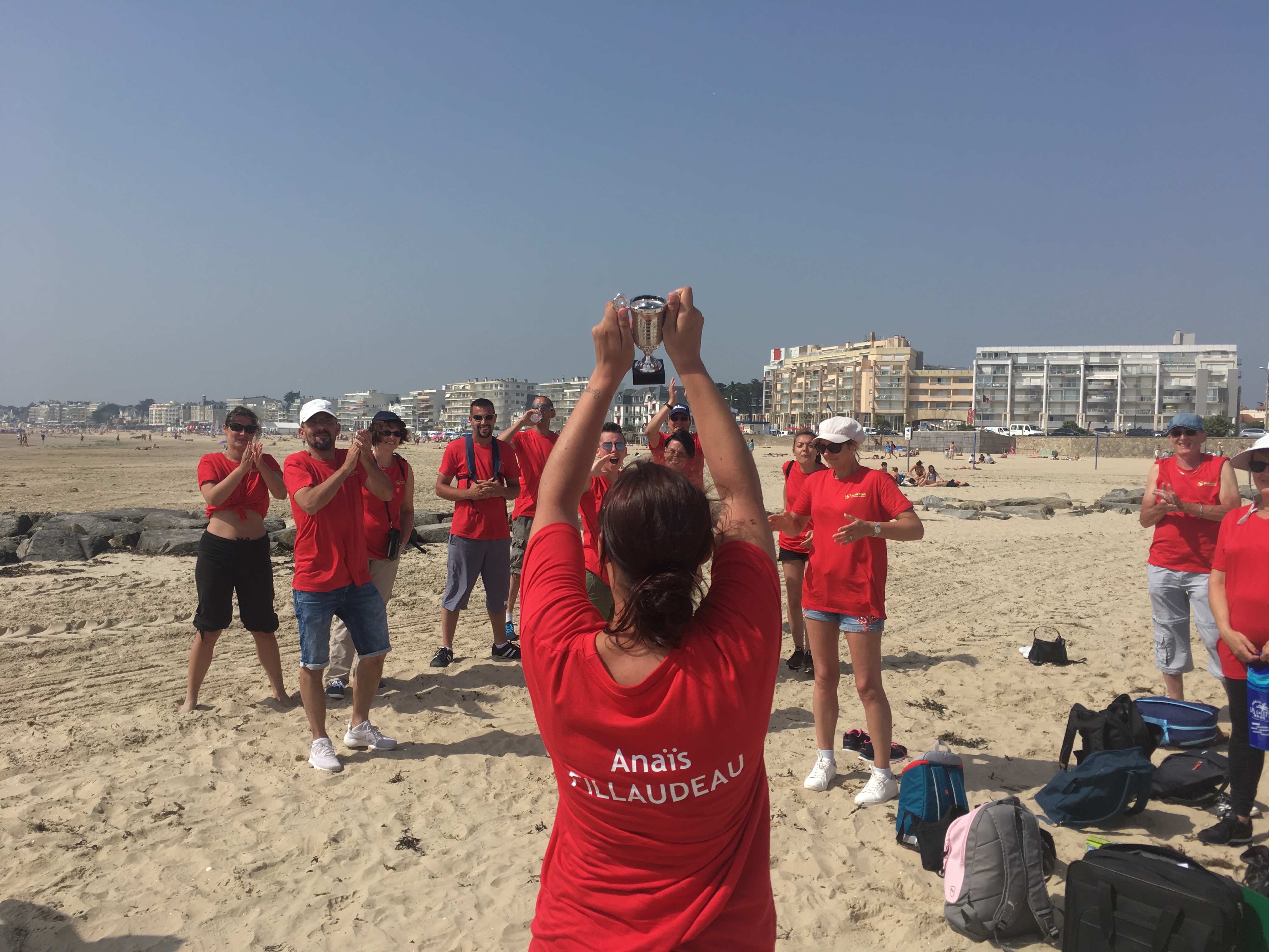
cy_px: 476
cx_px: 634
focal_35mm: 29
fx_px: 1063
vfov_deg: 48.2
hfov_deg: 61.7
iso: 25
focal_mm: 4.15
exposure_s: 1/1748
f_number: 2.2
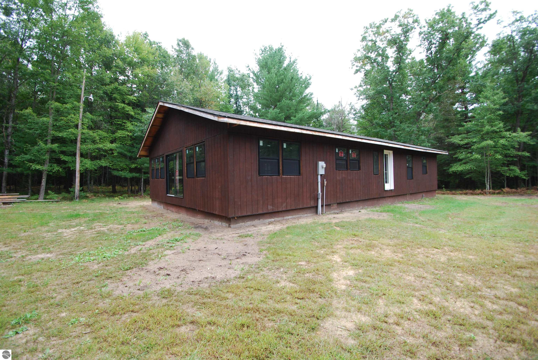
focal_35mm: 15
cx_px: 269
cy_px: 180
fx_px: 224
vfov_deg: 77.5
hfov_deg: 100.3
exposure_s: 1/60
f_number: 4
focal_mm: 10
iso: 200
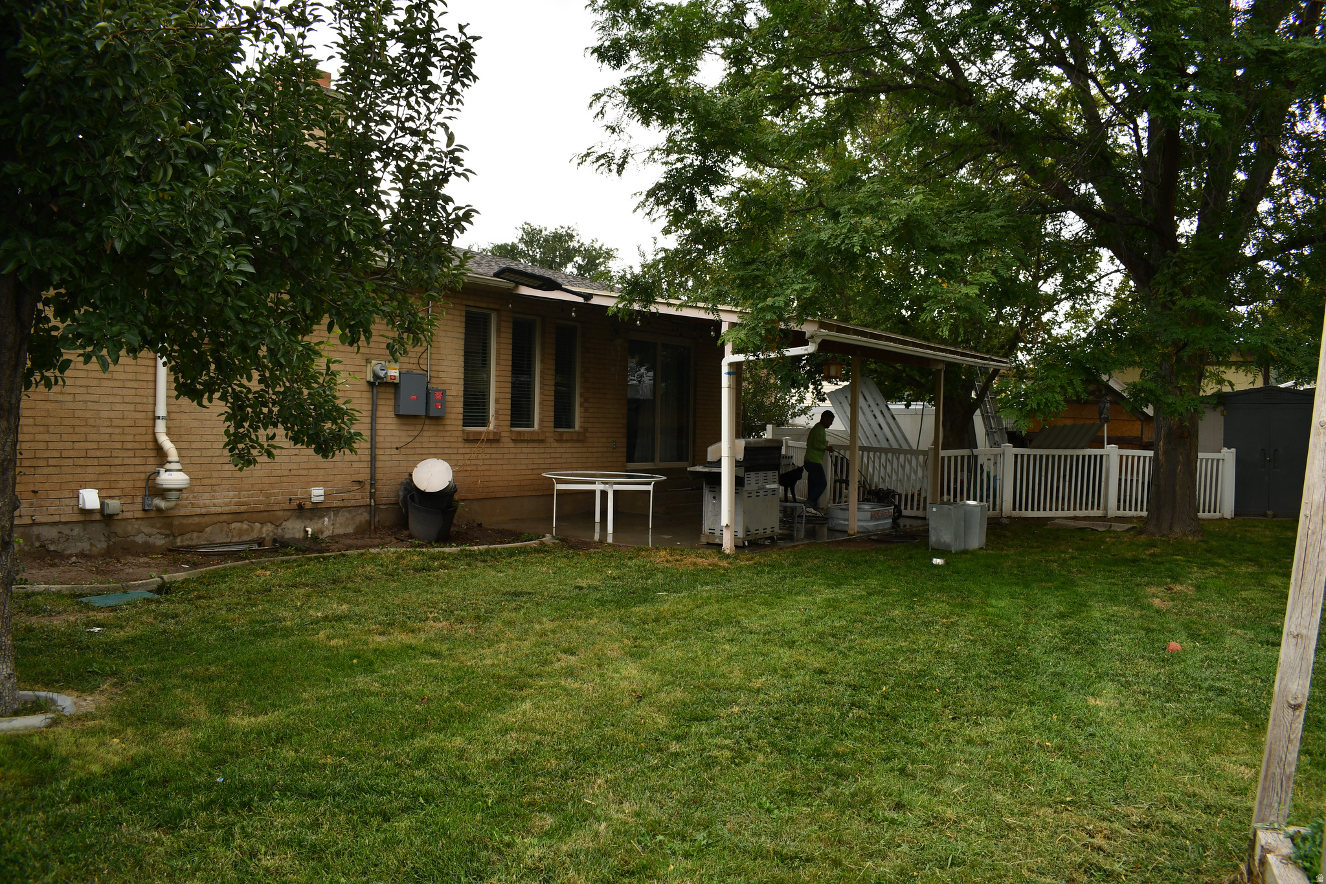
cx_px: 663
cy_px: 442
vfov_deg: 47.9
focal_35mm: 27
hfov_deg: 67.4
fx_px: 994
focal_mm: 18
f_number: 5.6
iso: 140
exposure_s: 1/125
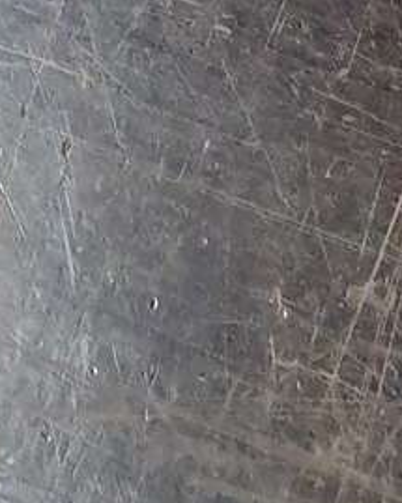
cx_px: -361
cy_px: -705
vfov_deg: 10.8
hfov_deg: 9.6
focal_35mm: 151
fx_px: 2247
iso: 500
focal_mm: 4.3
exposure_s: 1/50
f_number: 2.4
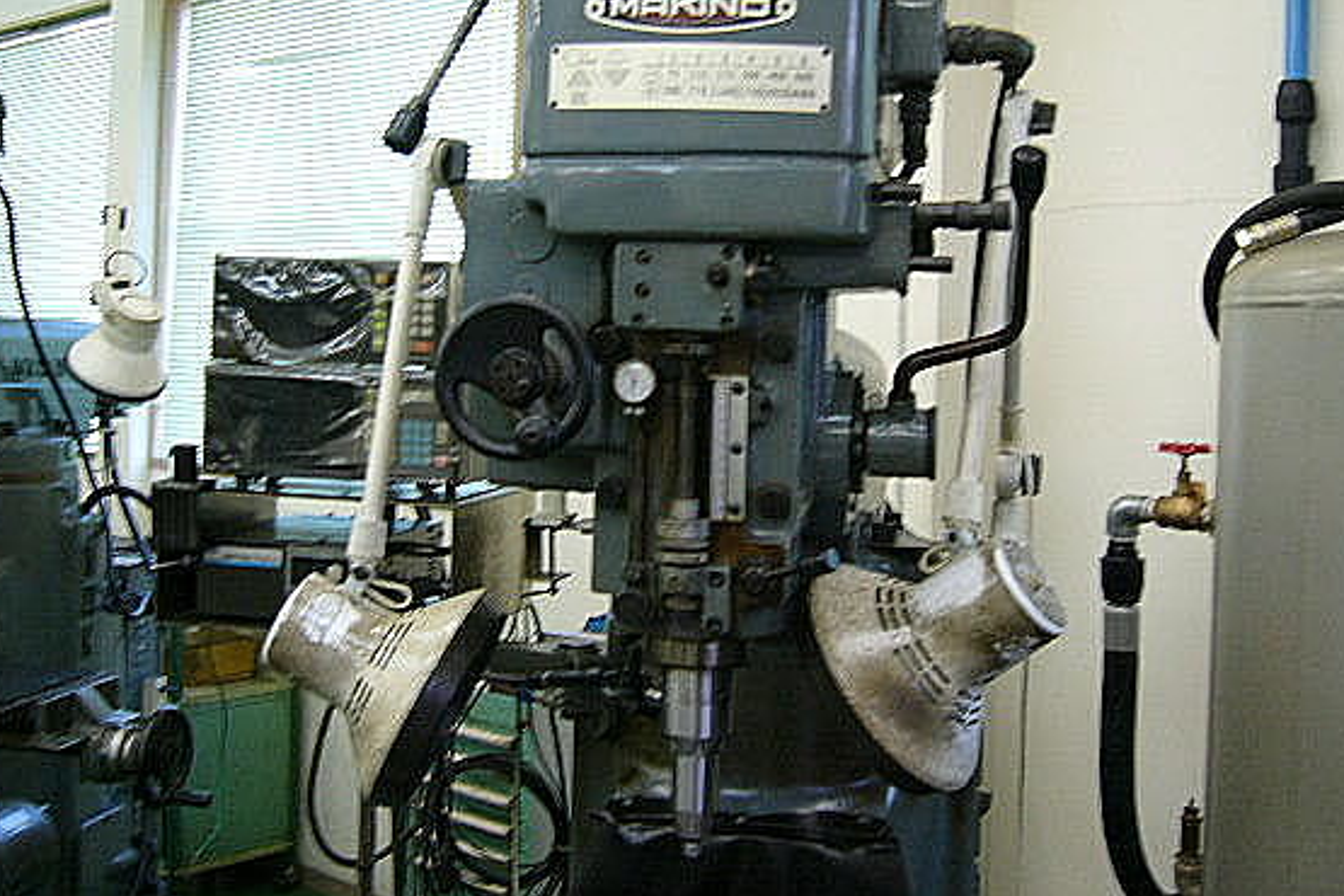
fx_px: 1568
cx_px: 622
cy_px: 341
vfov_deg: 31.8
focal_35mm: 42
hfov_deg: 46.4
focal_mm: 5.8
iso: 100
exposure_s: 1/15
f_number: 2.8
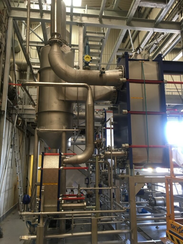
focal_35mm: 29
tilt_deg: +12.8
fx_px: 204
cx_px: 92
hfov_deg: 48.2
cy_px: 122
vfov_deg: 61.7
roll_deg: +0.6
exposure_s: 1/17
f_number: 2.2
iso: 50
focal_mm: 4.15
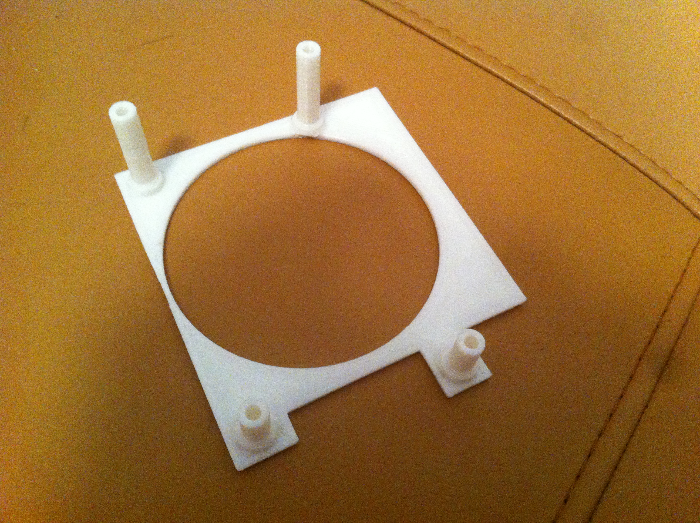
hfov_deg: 52.7
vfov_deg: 40.6
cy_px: 262
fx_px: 707
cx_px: 350
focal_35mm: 35
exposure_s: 1/15
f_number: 2.8
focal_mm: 3.85
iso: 500
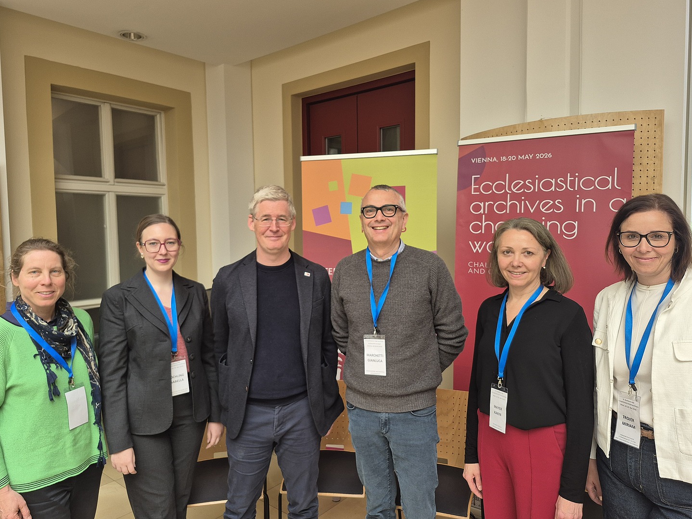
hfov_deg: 71.6
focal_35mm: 24
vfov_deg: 56.8
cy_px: 254
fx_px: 480
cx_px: 346
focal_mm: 5.4
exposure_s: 1/100
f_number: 1.8
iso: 80
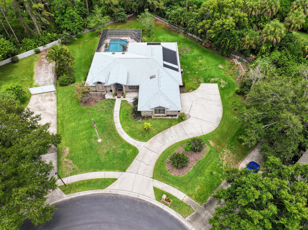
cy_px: 115
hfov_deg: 71.6
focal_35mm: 24
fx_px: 213
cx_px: 154
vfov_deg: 56.8
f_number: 2.8
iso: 110
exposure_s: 1/1000
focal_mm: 12.29
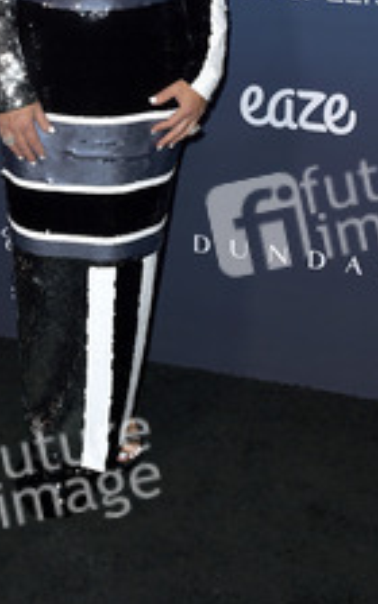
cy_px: 78
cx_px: 101
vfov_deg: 25.2
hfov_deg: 16.2
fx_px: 1319
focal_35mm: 80
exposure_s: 1/250
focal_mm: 44
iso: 250
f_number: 5.6
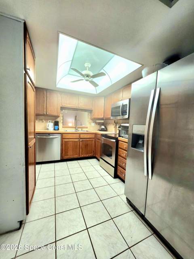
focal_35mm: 13
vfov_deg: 106.2
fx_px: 97
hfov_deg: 89.9
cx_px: 97
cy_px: 130
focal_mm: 1.74
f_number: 2.2
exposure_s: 1/60.2
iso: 125
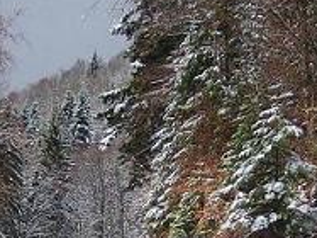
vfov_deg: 9.8
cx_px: 125
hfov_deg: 13.3
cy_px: 314
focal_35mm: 148
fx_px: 1354
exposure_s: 1/350
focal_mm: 5.8
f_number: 7.1
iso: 50
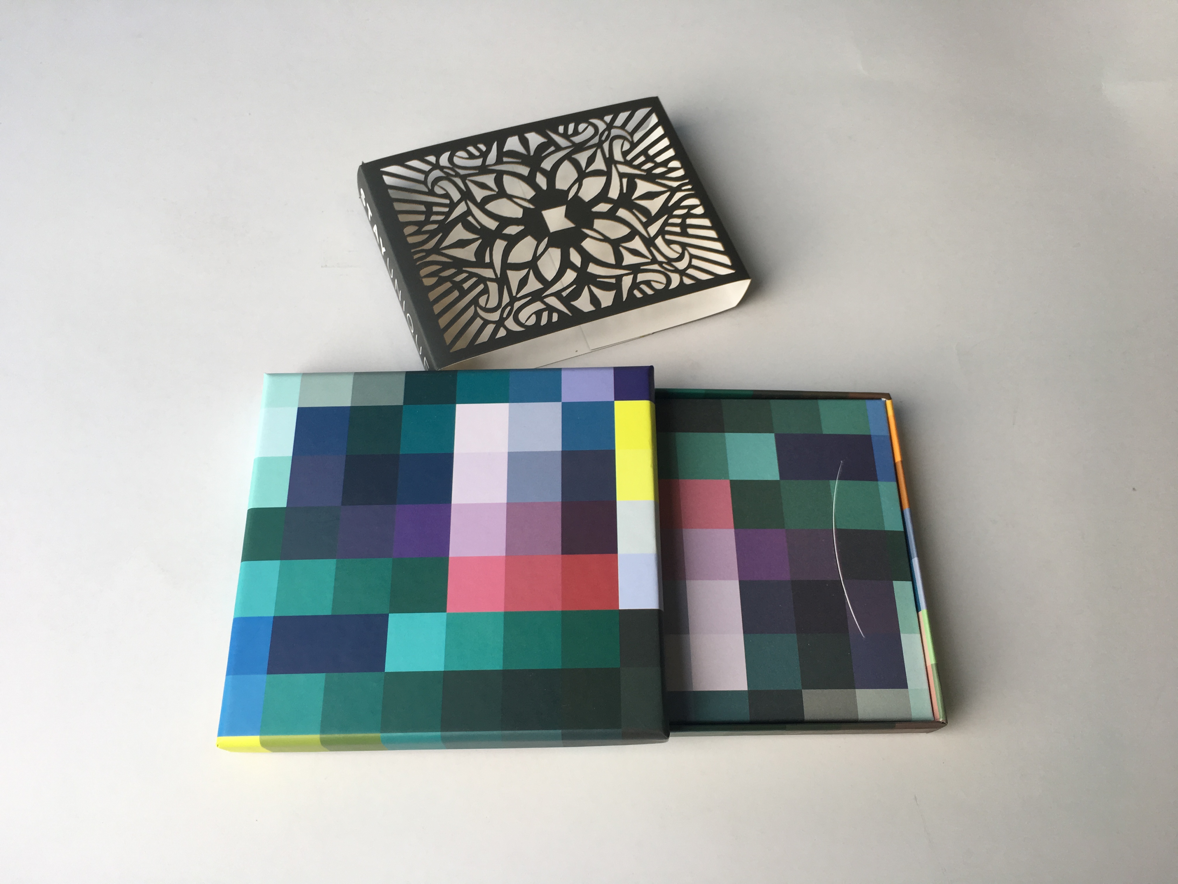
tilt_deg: -64.9
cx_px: 589
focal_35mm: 29
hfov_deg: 61.7
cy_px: 442
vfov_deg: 48.2
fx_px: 987
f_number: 2.2
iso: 25
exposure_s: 1/50
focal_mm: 4.15
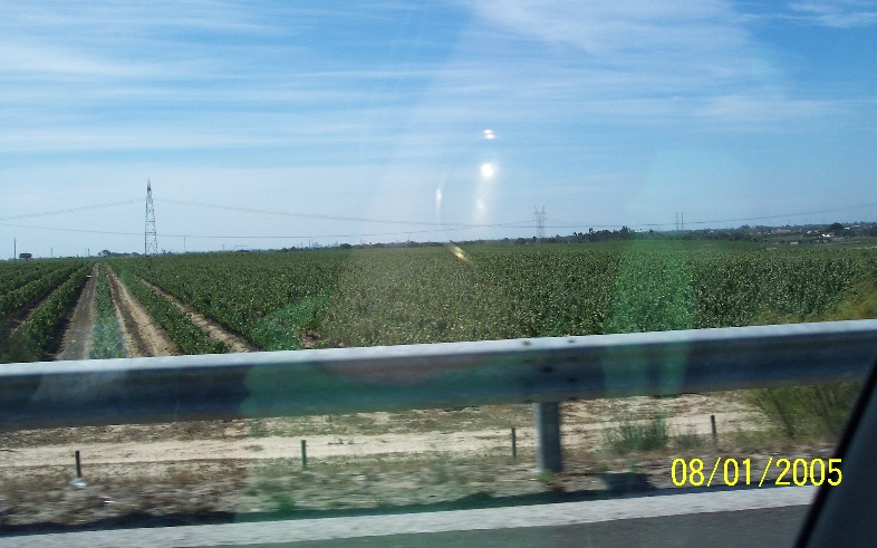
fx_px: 980
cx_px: 442
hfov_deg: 48.2
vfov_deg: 31.2
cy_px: 221
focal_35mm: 41
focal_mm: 8
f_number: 4.8
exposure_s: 1/1000
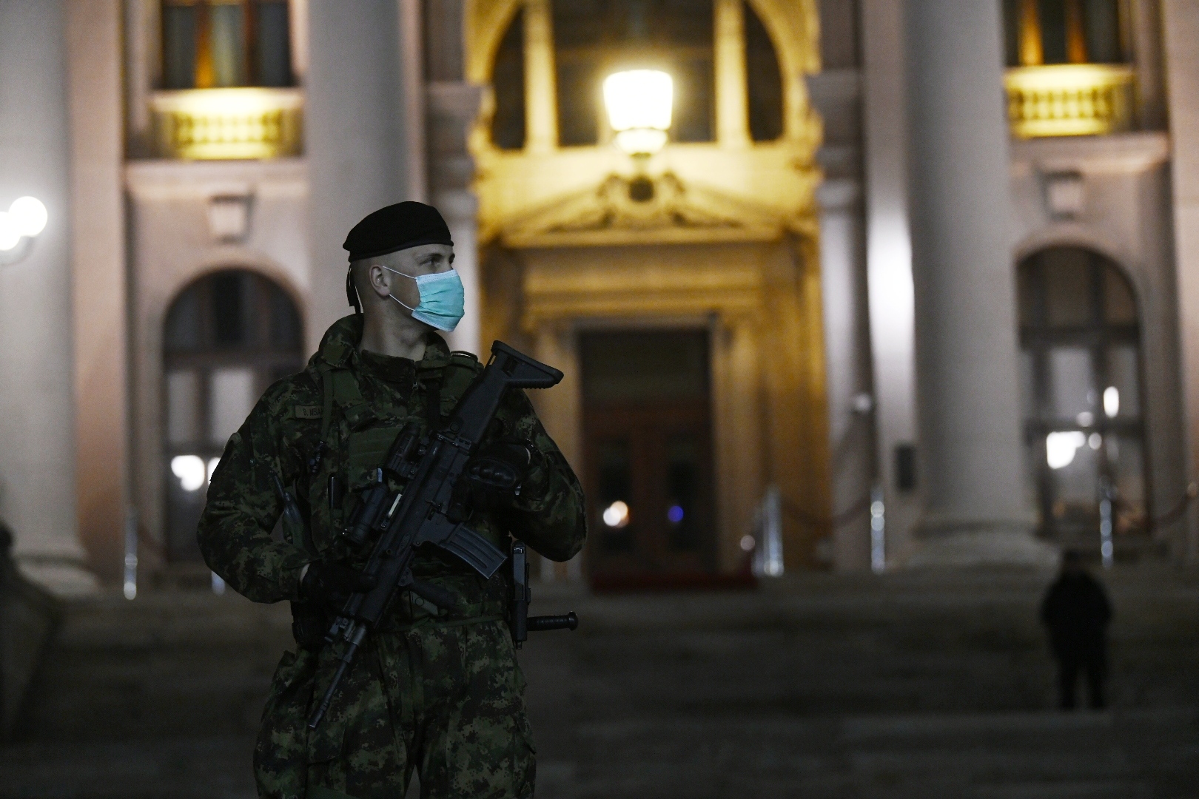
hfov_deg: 20.0
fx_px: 3397
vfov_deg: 13.4
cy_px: 400
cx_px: 600
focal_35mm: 102
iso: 4000
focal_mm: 102
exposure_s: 1/125
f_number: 2.8
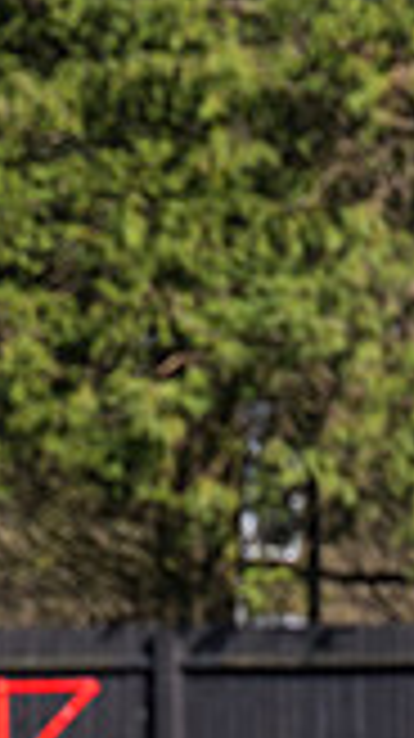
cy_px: 570
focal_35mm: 688
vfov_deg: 3.1
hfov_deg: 1.8
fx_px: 13455
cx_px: 879
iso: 200
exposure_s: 1/2500
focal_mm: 140
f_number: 4
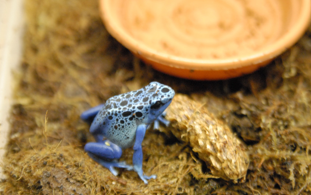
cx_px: 156
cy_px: 92
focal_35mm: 85
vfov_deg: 15.5
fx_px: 716
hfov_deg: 24.5
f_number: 3.2
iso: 1600
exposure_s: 1/40
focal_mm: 55
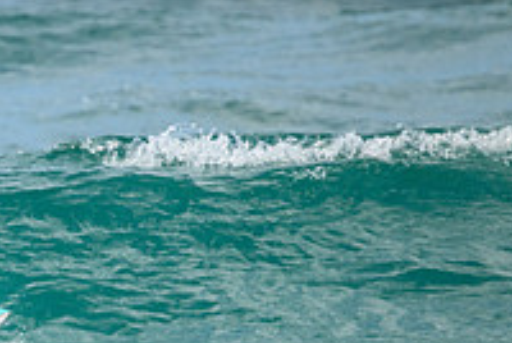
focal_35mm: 2316
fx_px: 32987
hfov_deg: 0.9
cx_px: -205
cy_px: 444
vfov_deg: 0.6
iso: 1000
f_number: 11
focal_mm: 800
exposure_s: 1/2000
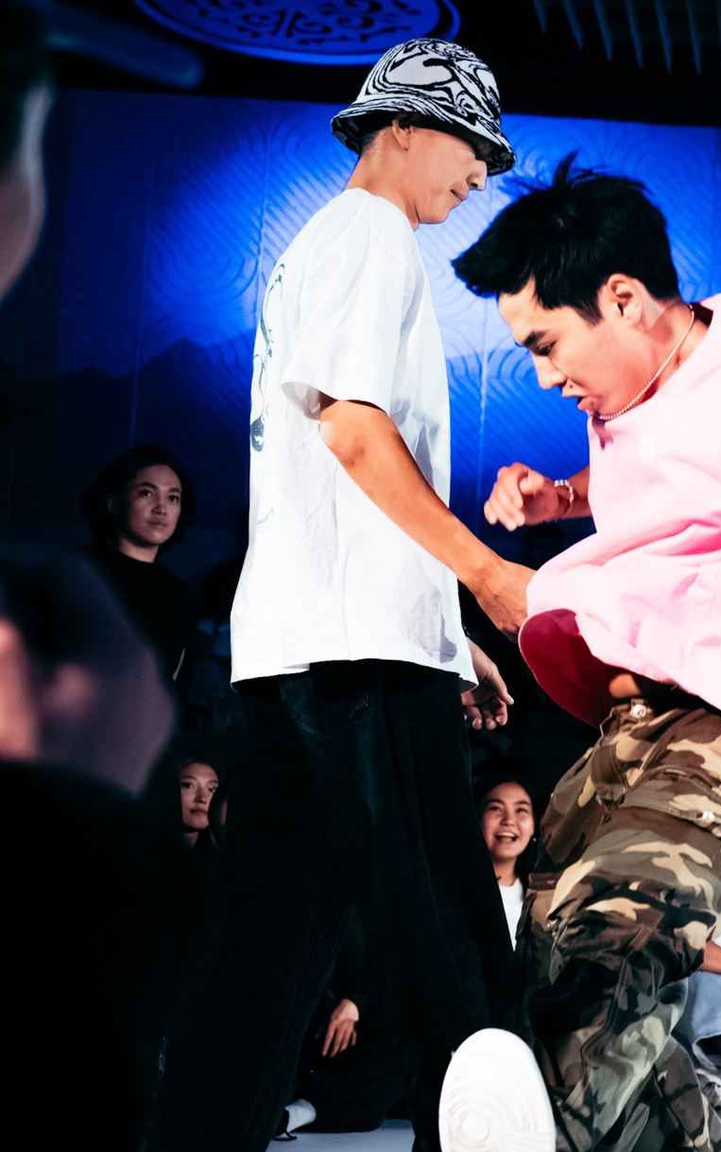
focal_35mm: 75
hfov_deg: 16.4
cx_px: 967
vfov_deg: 27.5
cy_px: 559
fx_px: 2357
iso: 3200
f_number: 2.8
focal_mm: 24
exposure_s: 1/800
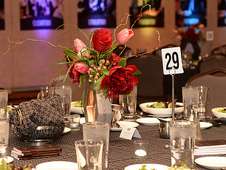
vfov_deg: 16.3
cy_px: 83
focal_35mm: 91
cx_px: 91
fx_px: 595
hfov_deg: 21.5
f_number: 5
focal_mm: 50
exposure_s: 1/160
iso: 1250
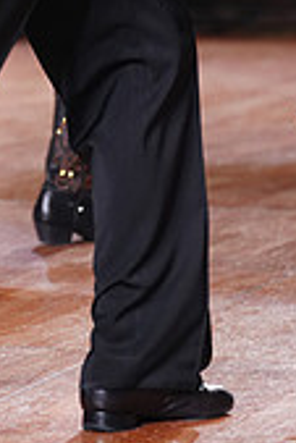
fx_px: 4554
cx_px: 245
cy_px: -215
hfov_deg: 3.7
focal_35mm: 370
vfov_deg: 5.5
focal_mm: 108
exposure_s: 1/400
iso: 1250
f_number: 2.8
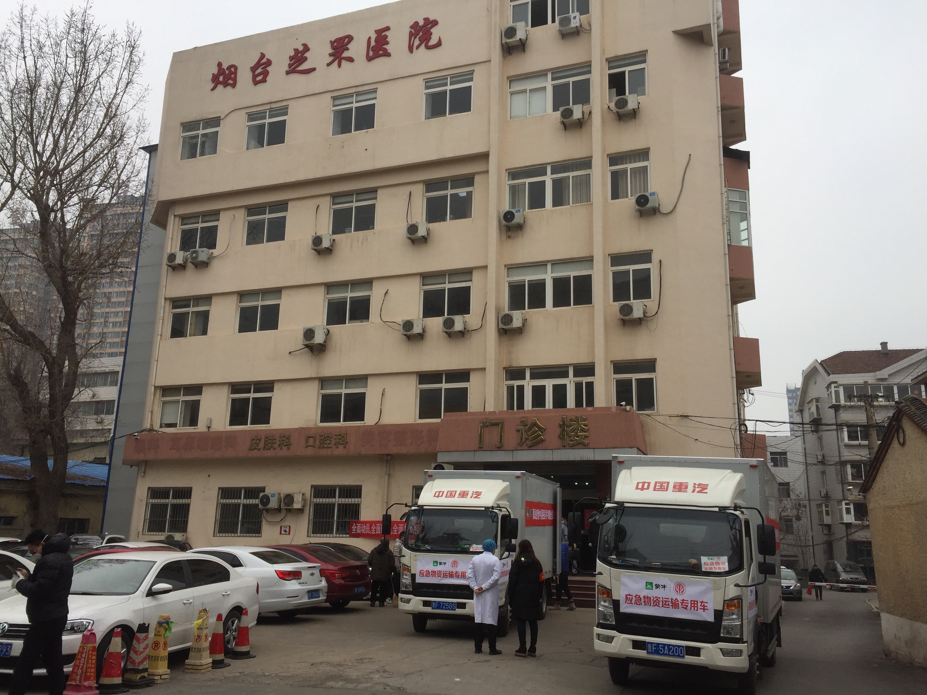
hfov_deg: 61.7
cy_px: 348
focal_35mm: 29
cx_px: 464
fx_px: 777
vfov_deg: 48.2
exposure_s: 1/842
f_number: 2.2
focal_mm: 4.15
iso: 32
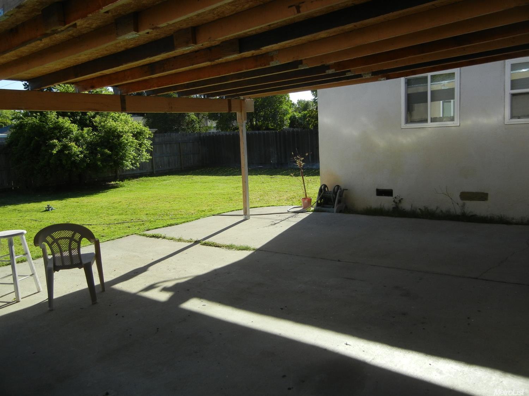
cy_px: 198
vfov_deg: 46.8
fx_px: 458
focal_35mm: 30
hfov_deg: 60.0
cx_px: 264
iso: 160
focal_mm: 5.4
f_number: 3.5
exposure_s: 1/905
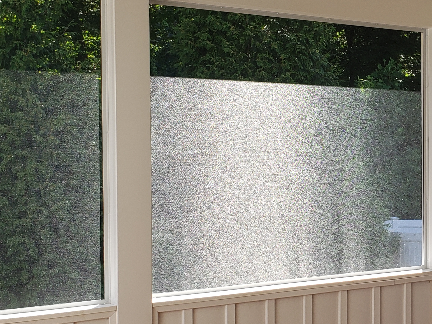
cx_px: 389
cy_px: 165
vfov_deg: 21.6
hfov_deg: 27.5
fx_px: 848
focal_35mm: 68
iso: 50
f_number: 2.4
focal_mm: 4.3
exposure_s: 1/205
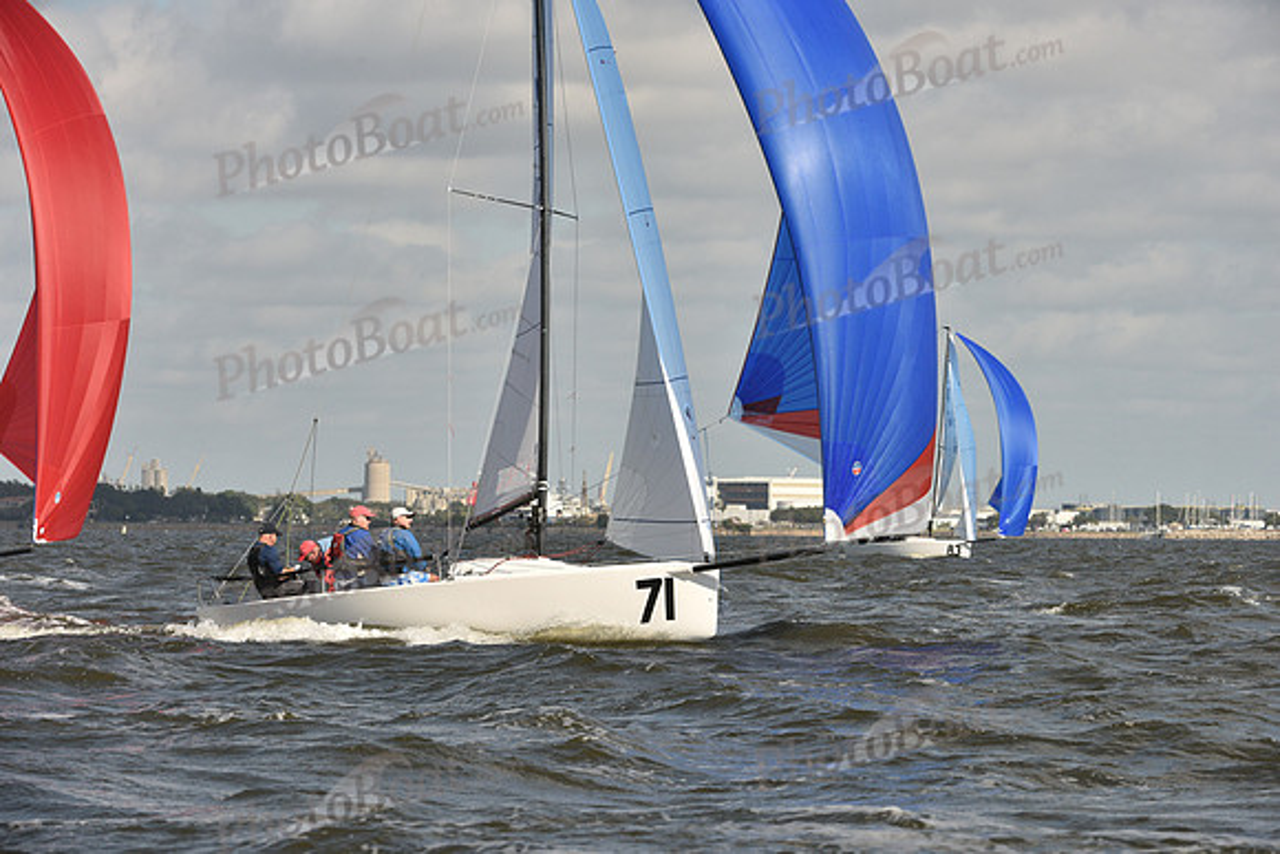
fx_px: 7112
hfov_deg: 10.3
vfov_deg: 6.9
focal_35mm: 200
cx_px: 640
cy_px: 427
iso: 500
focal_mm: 200
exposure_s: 1/1250
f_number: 10
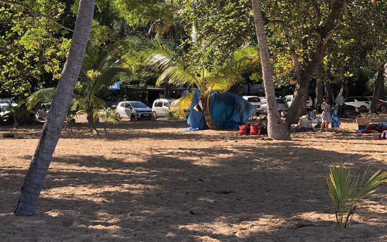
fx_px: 802
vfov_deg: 17.1
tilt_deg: +1.8
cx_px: 165
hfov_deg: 27.1
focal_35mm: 76
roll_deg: +1.9
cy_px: 68
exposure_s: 1/267
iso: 16
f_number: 2.4
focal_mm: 6
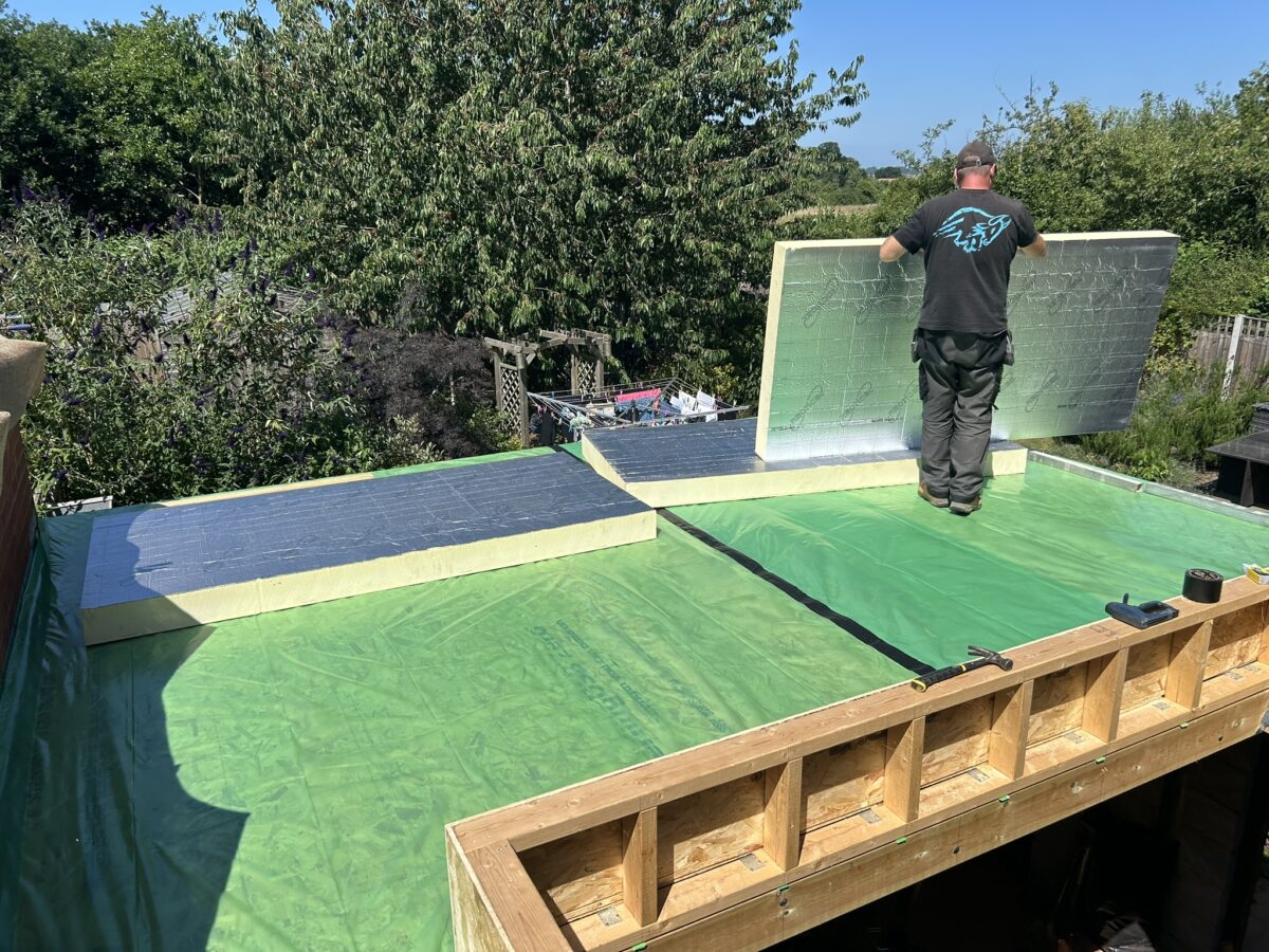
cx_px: 634
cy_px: 476
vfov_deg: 53.1
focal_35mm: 26
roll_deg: +1.2
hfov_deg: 67.3
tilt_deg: -17.5
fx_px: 953
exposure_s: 1/4831
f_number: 1.5
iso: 50
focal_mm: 5.7
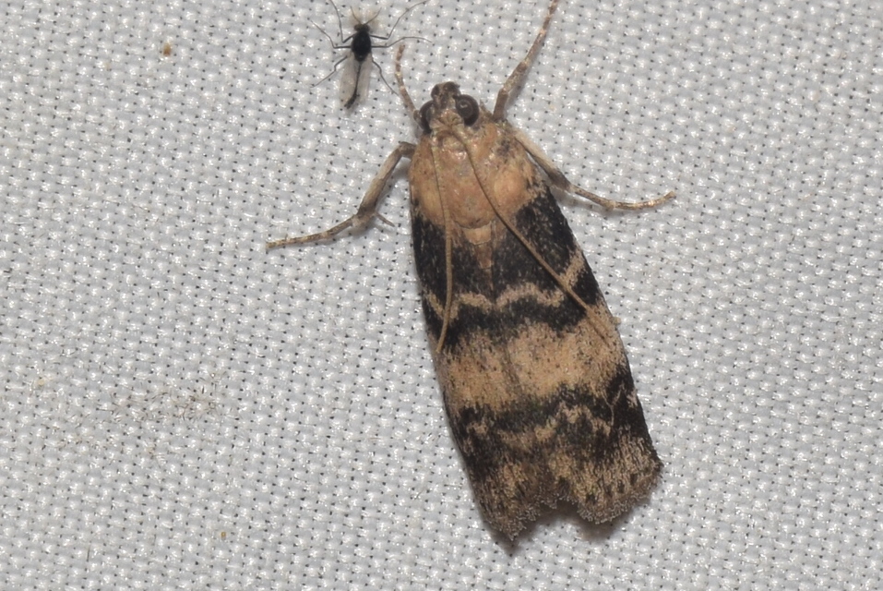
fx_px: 5155
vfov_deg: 6.6
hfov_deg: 9.8
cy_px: 296
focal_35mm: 210
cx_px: 442
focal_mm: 140
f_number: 16
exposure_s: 1/160
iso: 100
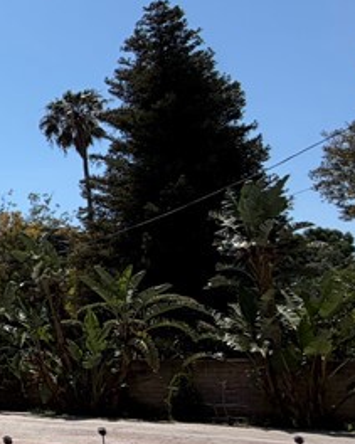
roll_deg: +0.1
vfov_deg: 35.3
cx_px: -432
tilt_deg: +8.9
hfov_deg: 16.7
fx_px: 696
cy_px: 242
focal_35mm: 53
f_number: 2.2
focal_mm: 2.22
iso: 20
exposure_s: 1/1431
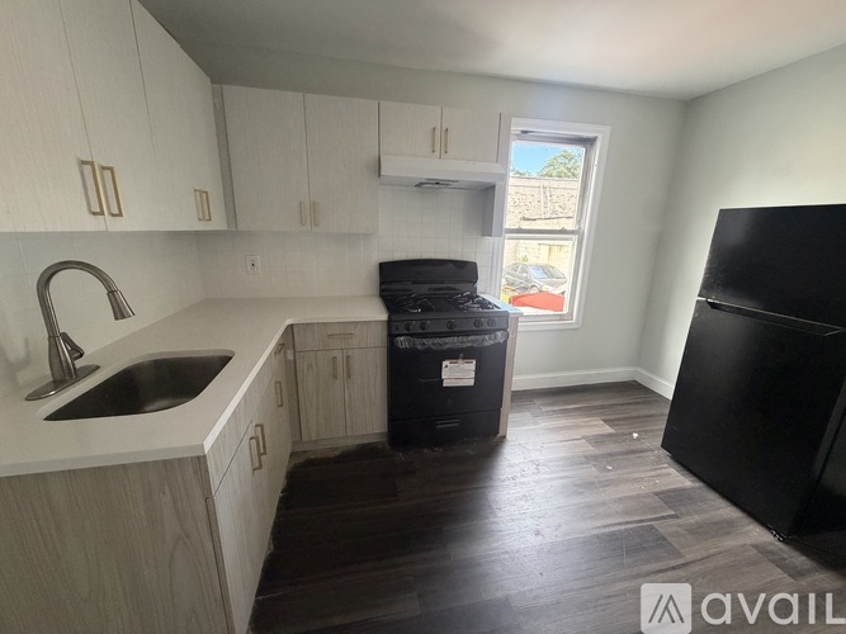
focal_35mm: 14
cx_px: 423
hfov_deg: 102.1
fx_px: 342
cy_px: 317
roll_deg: -1.0
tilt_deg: -14.8
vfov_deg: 85.7
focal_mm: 2.22
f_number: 2.2
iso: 320
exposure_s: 1/73
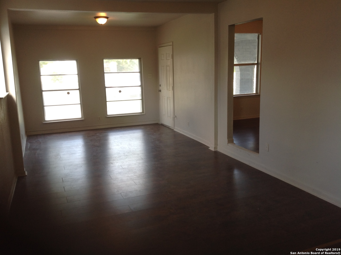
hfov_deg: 52.7
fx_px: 344
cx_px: 170
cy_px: 128
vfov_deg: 40.6
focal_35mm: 35
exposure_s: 1/40
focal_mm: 4.28
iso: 50
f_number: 2.4
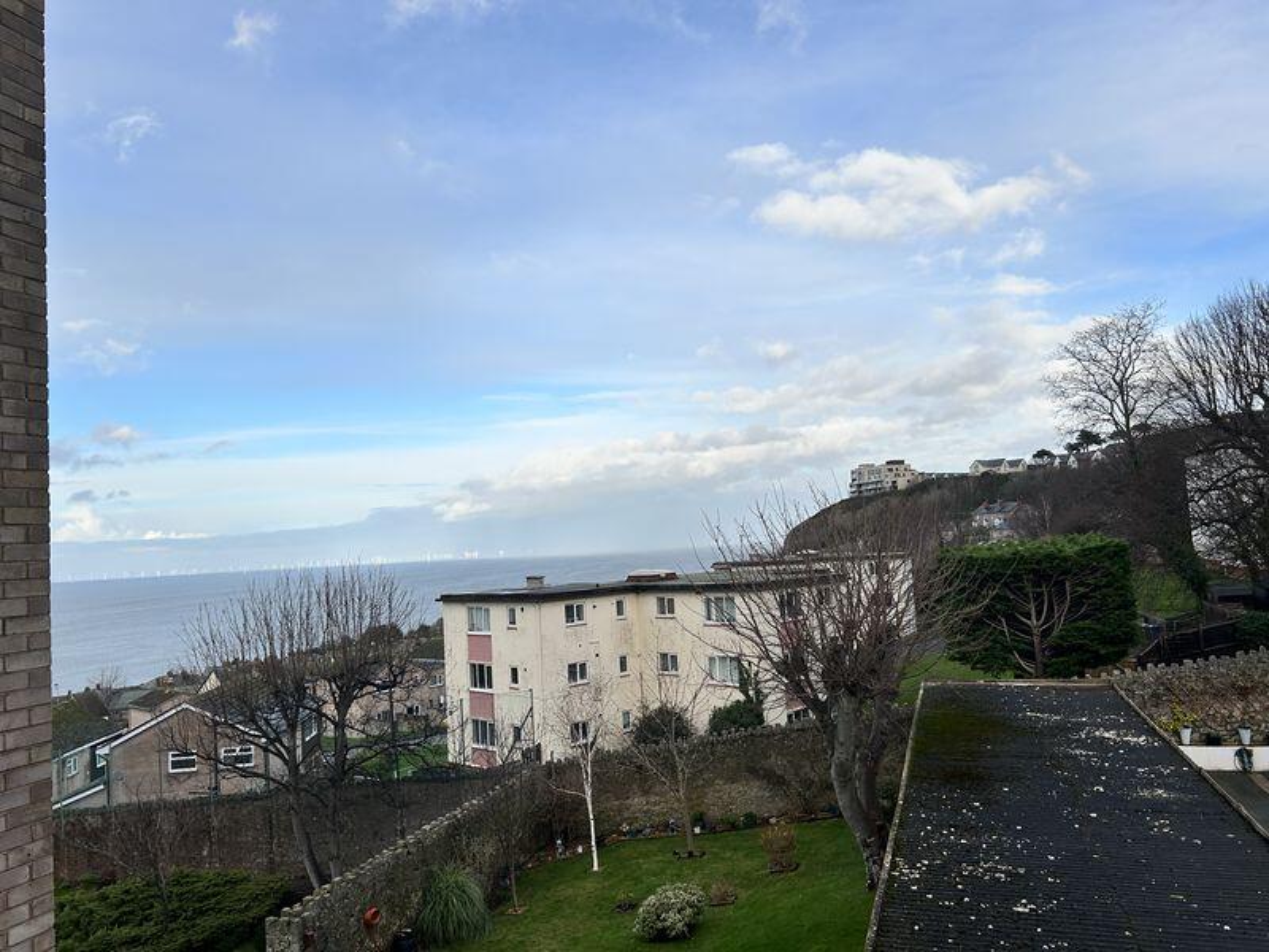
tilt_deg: +4.6
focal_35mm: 26
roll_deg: +2.9
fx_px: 953
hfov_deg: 67.3
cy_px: 476
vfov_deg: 53.1
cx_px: 634
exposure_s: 1/3356
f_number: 1.5
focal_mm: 5.7
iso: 50
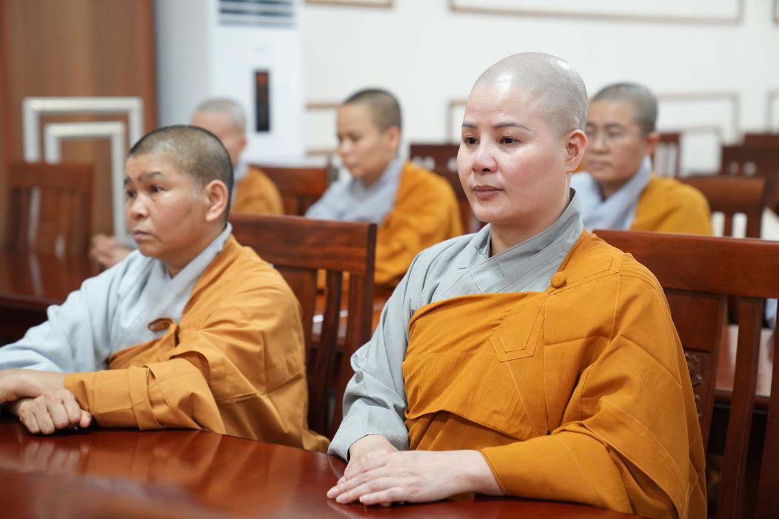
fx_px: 1515
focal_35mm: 70
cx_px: 390
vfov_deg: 19.5
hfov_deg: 28.8
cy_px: 260
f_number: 2.8
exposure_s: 1/80
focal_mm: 70
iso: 2000
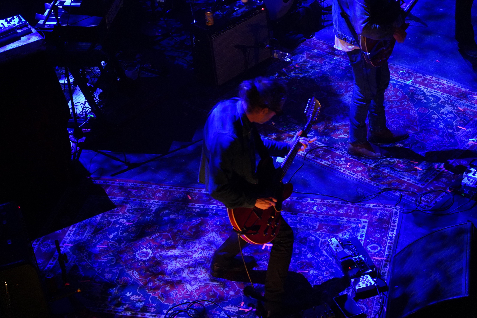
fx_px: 1020
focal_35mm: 77
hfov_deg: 26.3
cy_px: 159
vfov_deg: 17.7
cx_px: 238
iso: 8000
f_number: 4
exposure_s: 1/160
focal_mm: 77
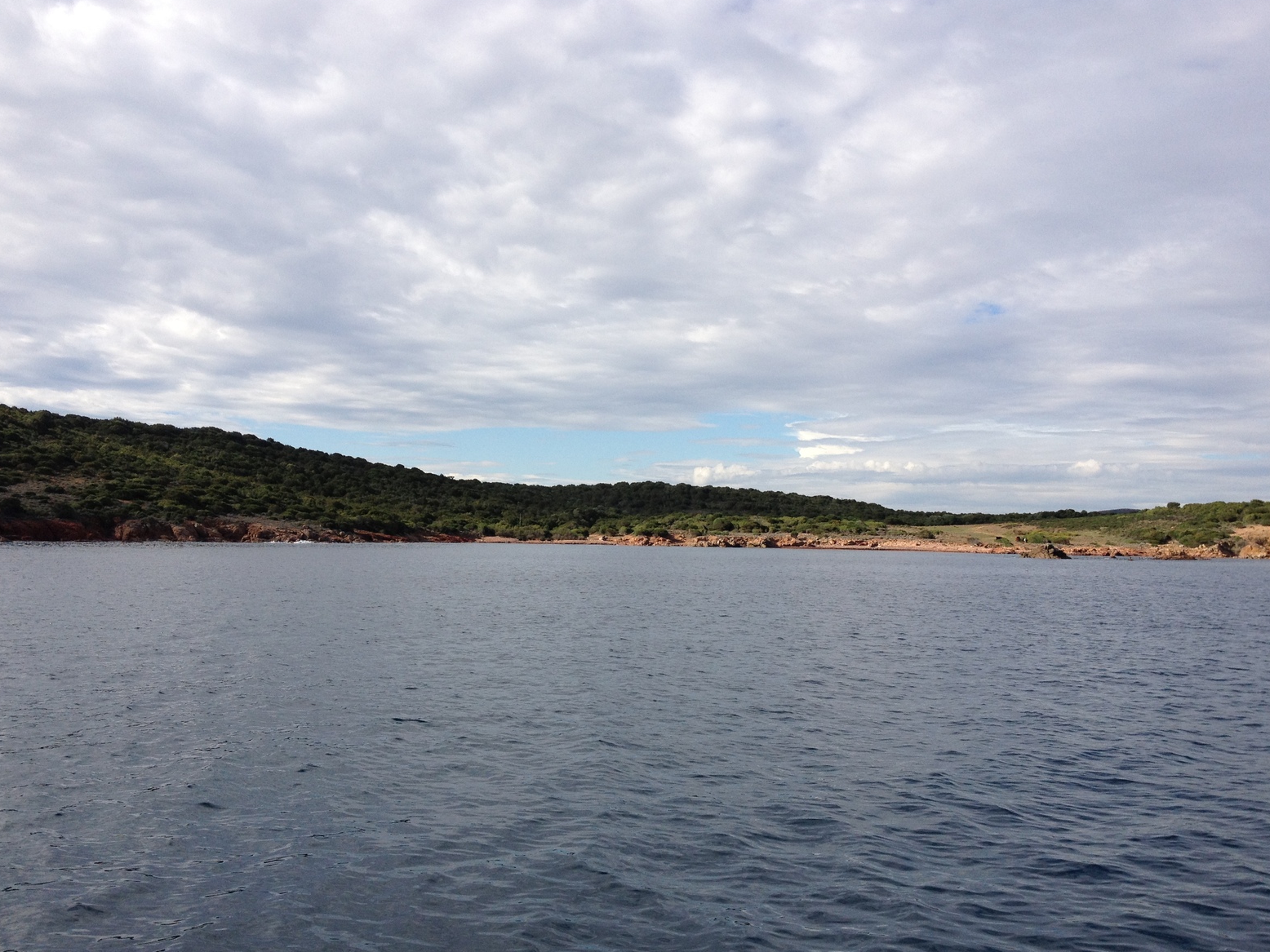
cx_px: 623
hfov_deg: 51.4
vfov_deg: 39.7
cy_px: 477
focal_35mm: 36
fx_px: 1321
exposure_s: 1/1783
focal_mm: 4.28
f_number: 2.4
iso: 64
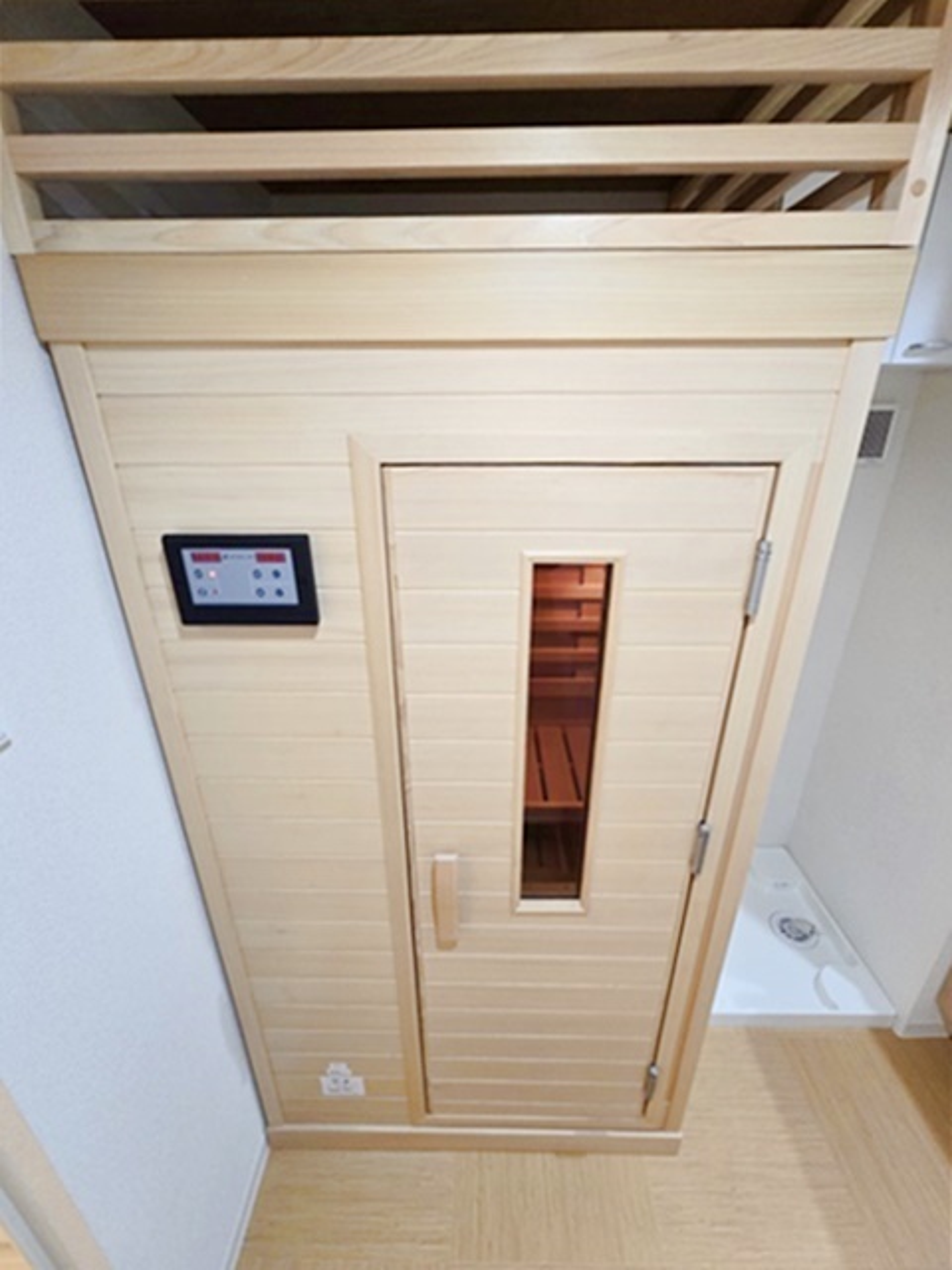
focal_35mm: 13
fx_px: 477
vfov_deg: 106.2
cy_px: 635
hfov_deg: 89.9
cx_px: 476
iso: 250
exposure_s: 1/50
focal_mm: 2.2
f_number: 2.2
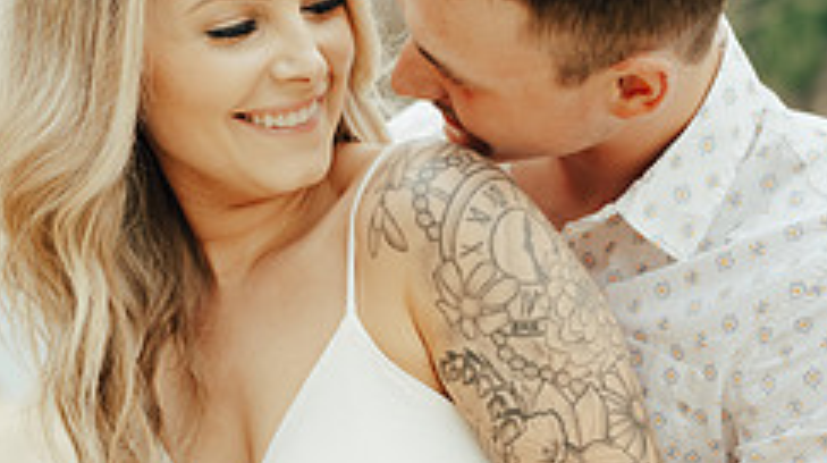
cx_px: 357
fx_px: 1489
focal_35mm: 68
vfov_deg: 17.5
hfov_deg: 31.0
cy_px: 381
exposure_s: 1/400
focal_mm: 35
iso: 400
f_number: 2.2
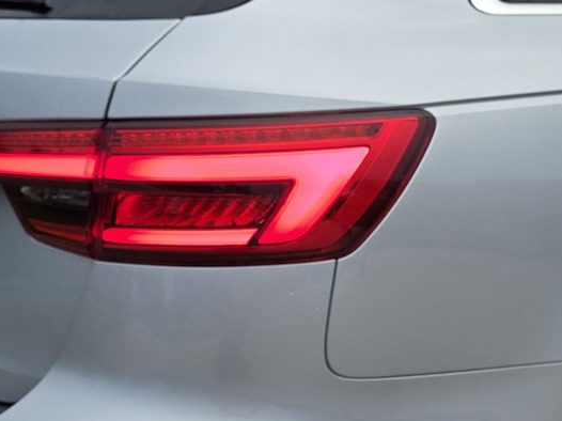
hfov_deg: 27.3
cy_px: 205
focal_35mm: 70
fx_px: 1136
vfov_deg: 21.0
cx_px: 441
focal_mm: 6.3
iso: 64
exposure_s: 1/359
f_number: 1.7
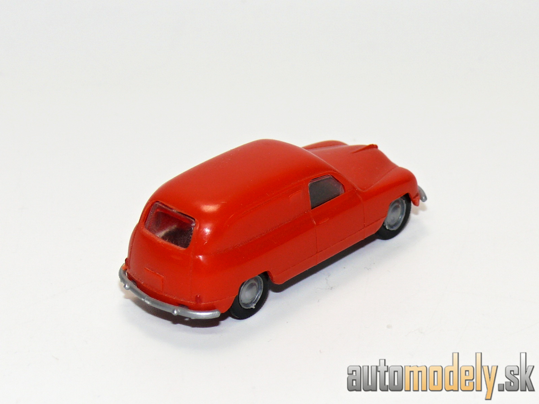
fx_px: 2242
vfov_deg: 10.3
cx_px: 270
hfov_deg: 13.7
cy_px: 202
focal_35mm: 144
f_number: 4
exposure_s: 1/30
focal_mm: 17.2
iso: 100
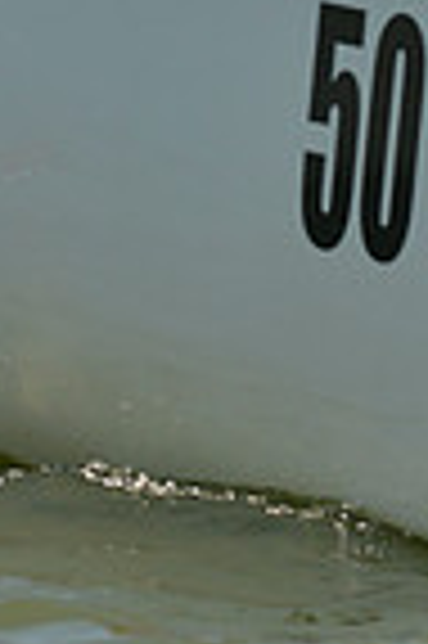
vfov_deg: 2.5
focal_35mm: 811
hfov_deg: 1.7
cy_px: -536
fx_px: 14497
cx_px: 291
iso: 200
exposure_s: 1/1600
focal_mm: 200
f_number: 5.6
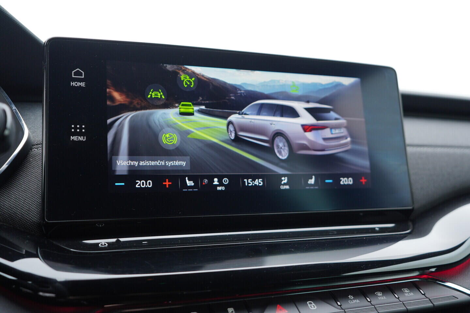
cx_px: 235
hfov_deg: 53.1
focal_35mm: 36
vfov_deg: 36.9
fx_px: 470
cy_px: 156
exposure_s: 1/40
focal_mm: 24
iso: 160
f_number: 2.8
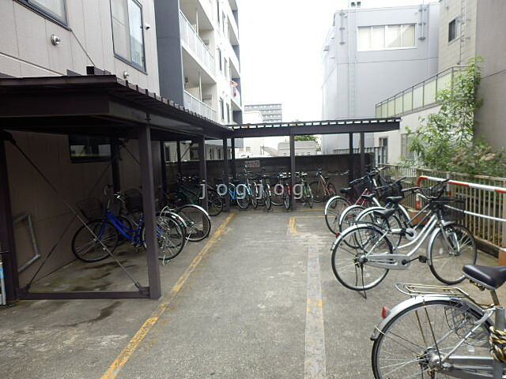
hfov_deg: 71.6
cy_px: 190
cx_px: 253
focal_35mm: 24
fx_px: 351
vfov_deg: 56.8
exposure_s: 1/125
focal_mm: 4.2
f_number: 3
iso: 80
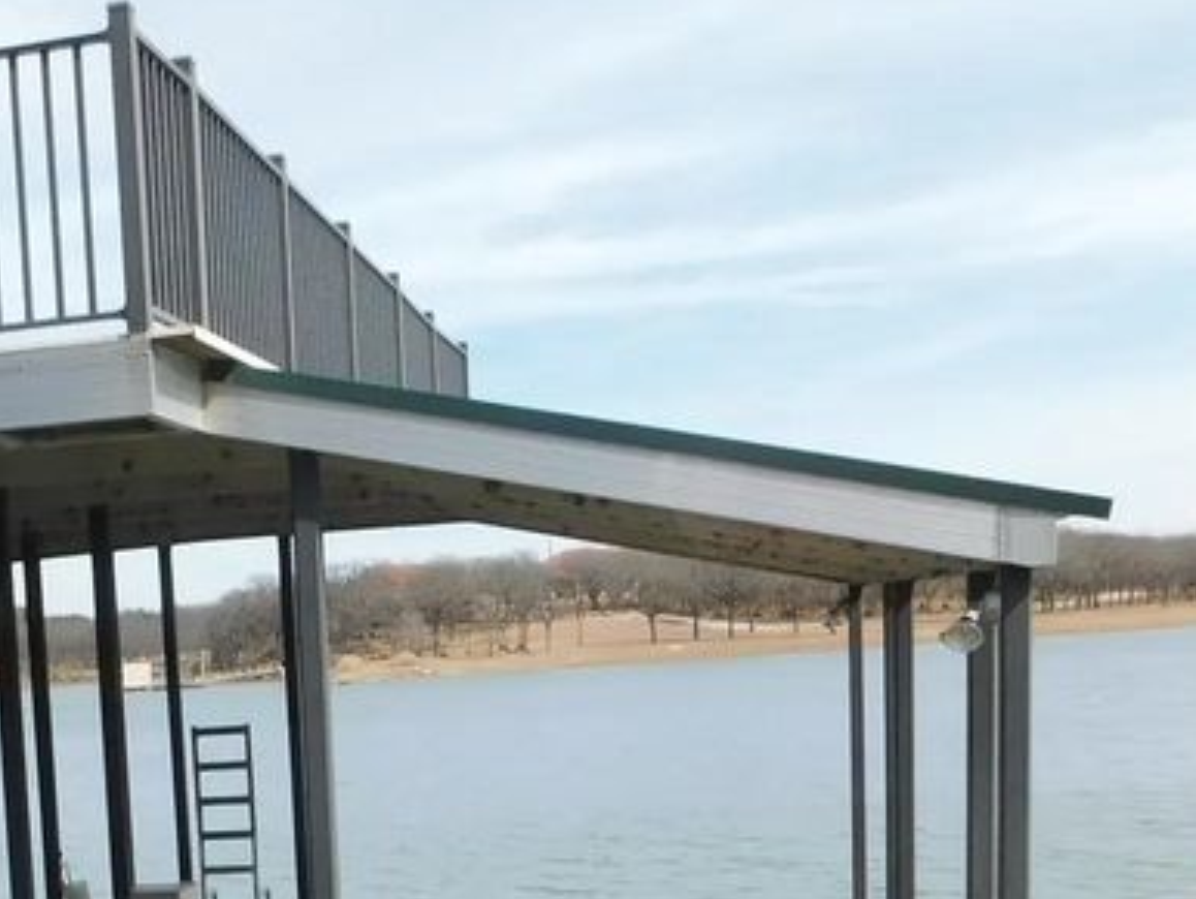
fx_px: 2109
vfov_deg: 22.6
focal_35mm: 61
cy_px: 1004
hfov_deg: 29.5
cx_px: -6
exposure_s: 1/1250
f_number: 3
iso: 125
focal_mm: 4
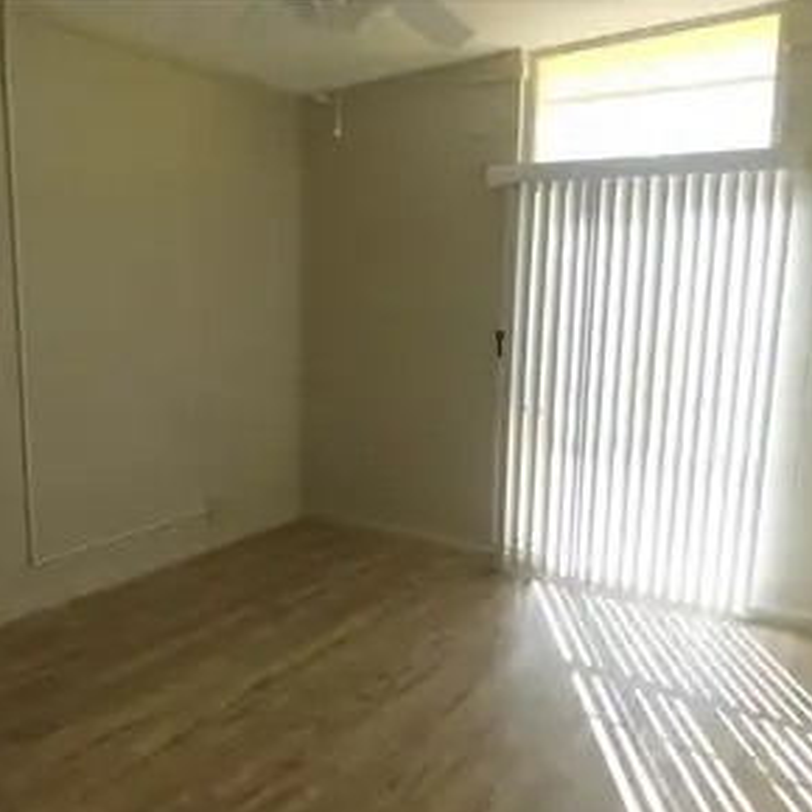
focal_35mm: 28
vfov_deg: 57.3
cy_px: 414
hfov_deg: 57.3
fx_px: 743
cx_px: 423
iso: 125
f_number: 3
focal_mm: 4
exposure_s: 1/250
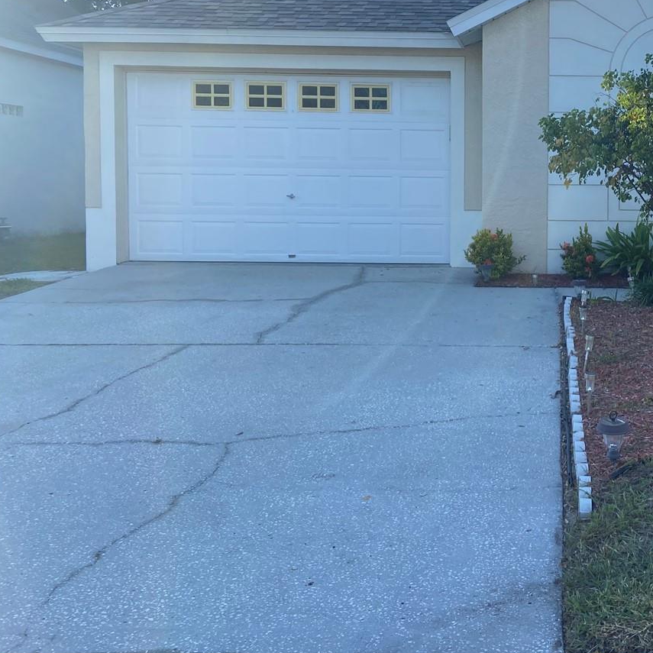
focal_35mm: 43
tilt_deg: -2.6
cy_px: 240
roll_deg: -0.3
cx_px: 567
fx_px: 918
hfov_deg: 37.1
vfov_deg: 38.9
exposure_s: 1/919
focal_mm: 4.25
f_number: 1.8
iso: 32
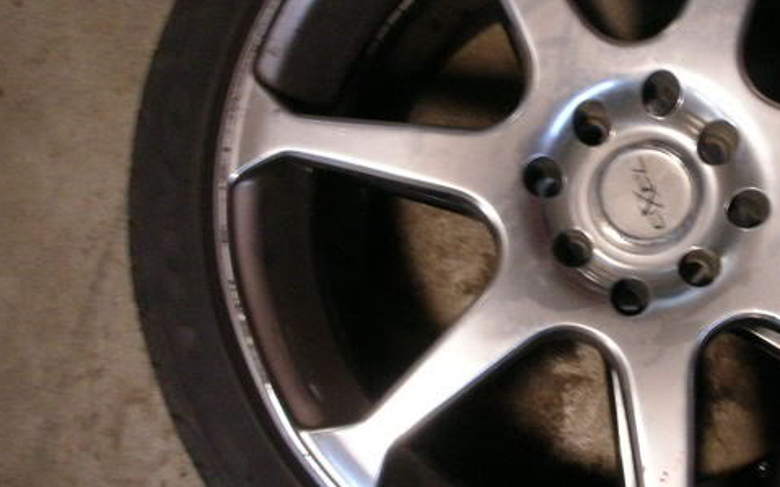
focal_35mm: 62
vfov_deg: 20.9
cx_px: 619
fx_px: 1318
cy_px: 197
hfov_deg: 32.1
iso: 189
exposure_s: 1/3.9
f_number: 3
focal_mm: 5.8
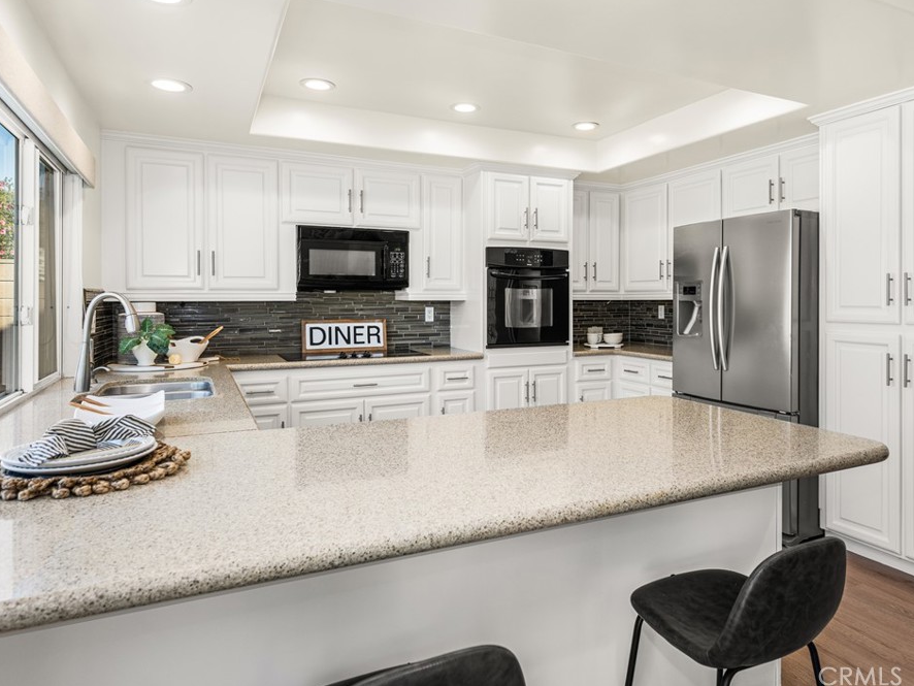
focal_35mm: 21
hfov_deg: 79.9
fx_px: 543
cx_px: 504
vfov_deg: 64.6
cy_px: 339
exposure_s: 1/15
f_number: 6.3
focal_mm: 18.5
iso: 100
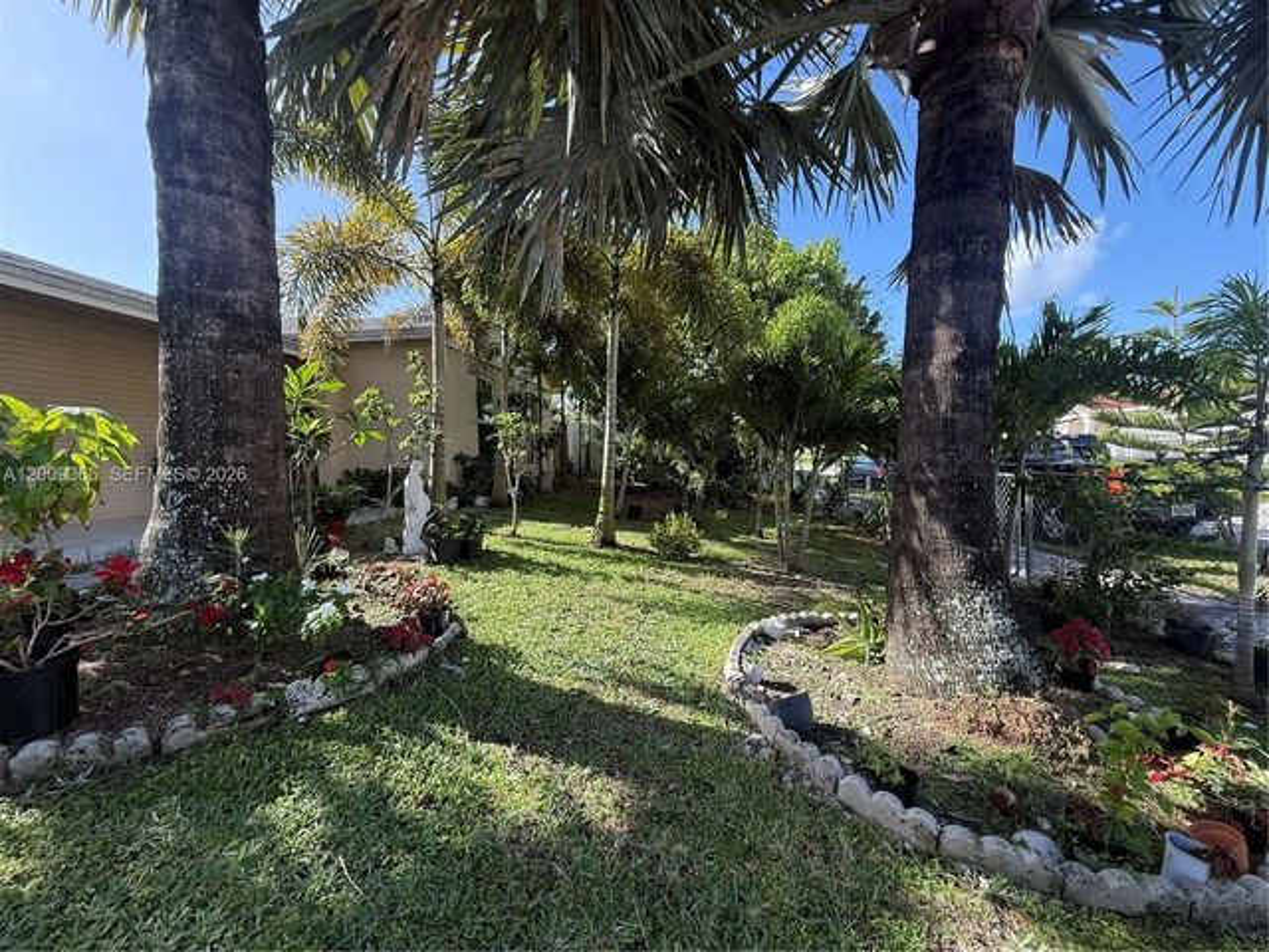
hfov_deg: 102.1
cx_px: 634
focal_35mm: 14
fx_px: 513
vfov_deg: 85.7
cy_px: 476
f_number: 2.2
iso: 64
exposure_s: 1/427
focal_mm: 2.22
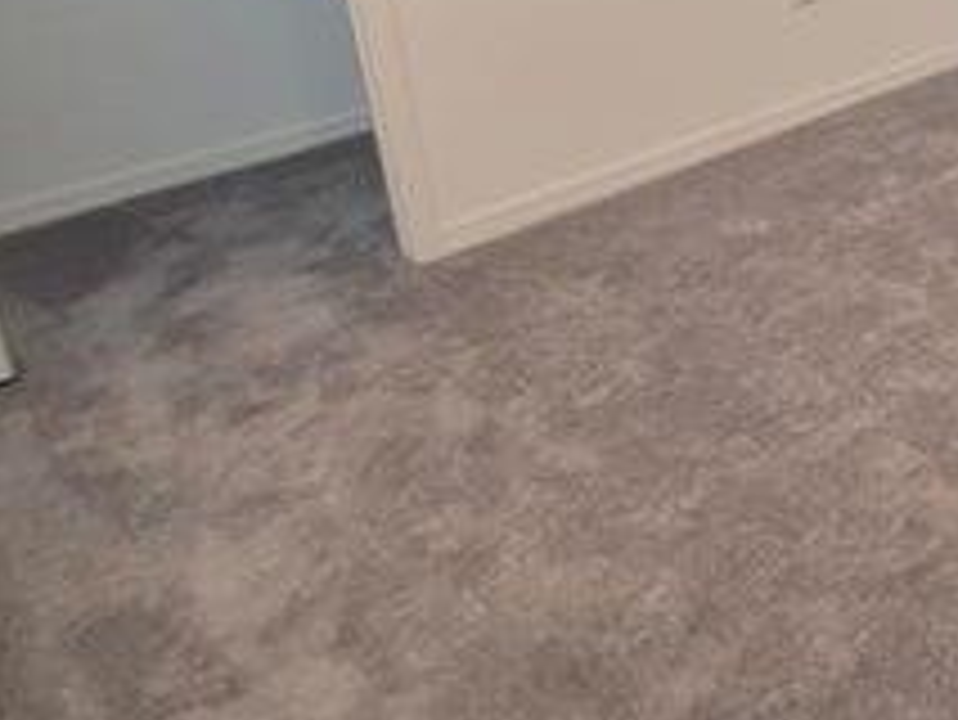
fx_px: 1080
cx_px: 1142
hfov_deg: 36.9
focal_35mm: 39
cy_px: -68
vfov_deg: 32.5
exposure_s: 1/60
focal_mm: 1.74
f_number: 2.2
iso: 320
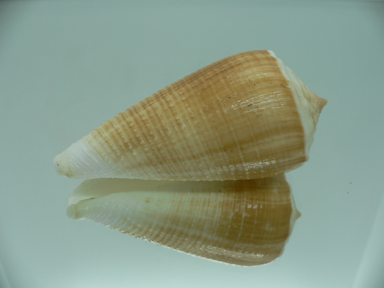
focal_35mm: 35
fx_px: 388
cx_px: 192
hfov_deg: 52.6
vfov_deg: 40.7
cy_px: 144
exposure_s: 1/60
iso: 80
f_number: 2.8
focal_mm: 4.6
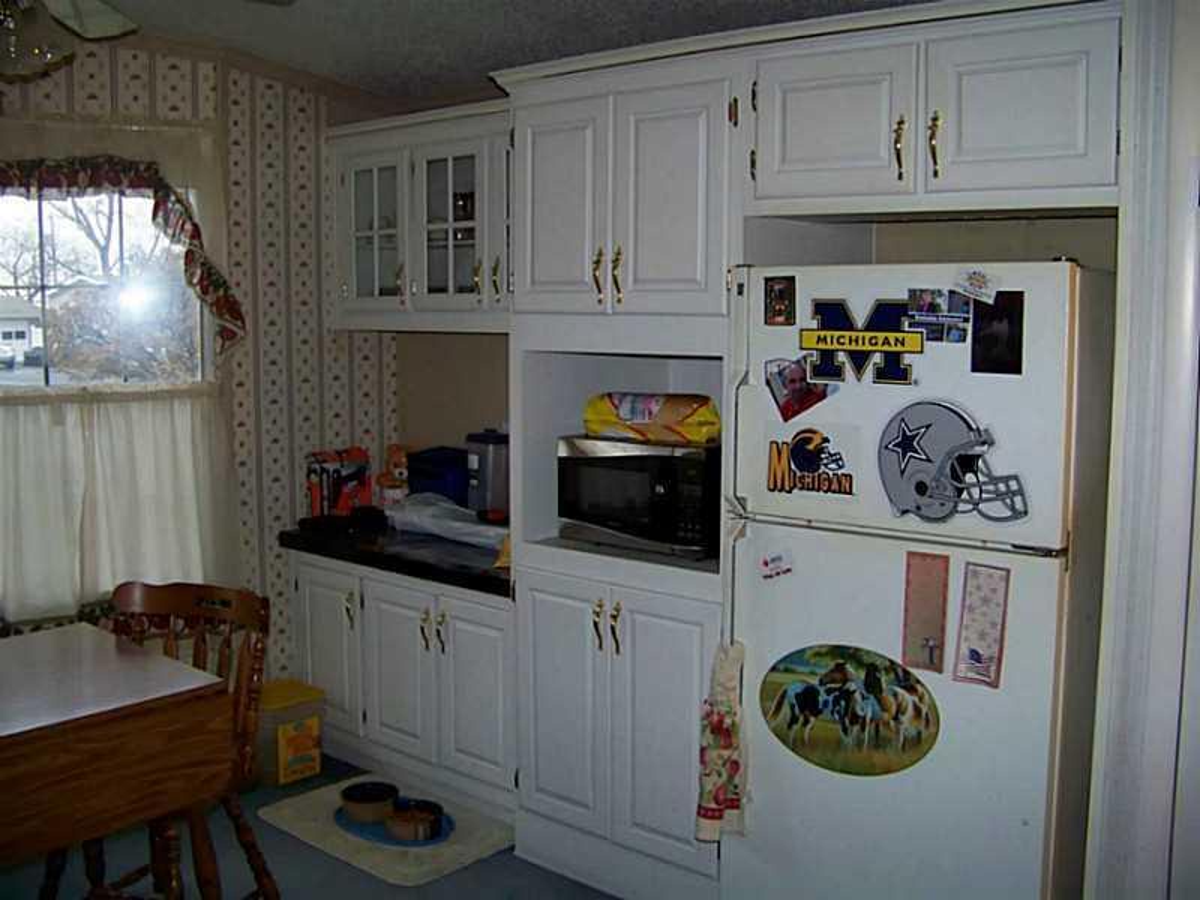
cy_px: 450
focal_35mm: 36
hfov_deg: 51.4
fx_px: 1248
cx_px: 600
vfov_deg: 39.7
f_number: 2.8
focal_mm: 5.85
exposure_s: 1/30
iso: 200
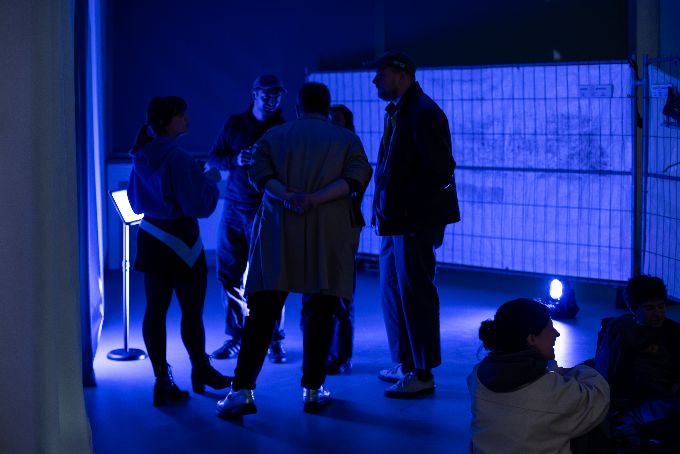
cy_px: 227
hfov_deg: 39.6
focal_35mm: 50
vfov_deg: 27.0
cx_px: 340
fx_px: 945
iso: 2000
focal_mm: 50
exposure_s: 1/60
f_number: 2.8
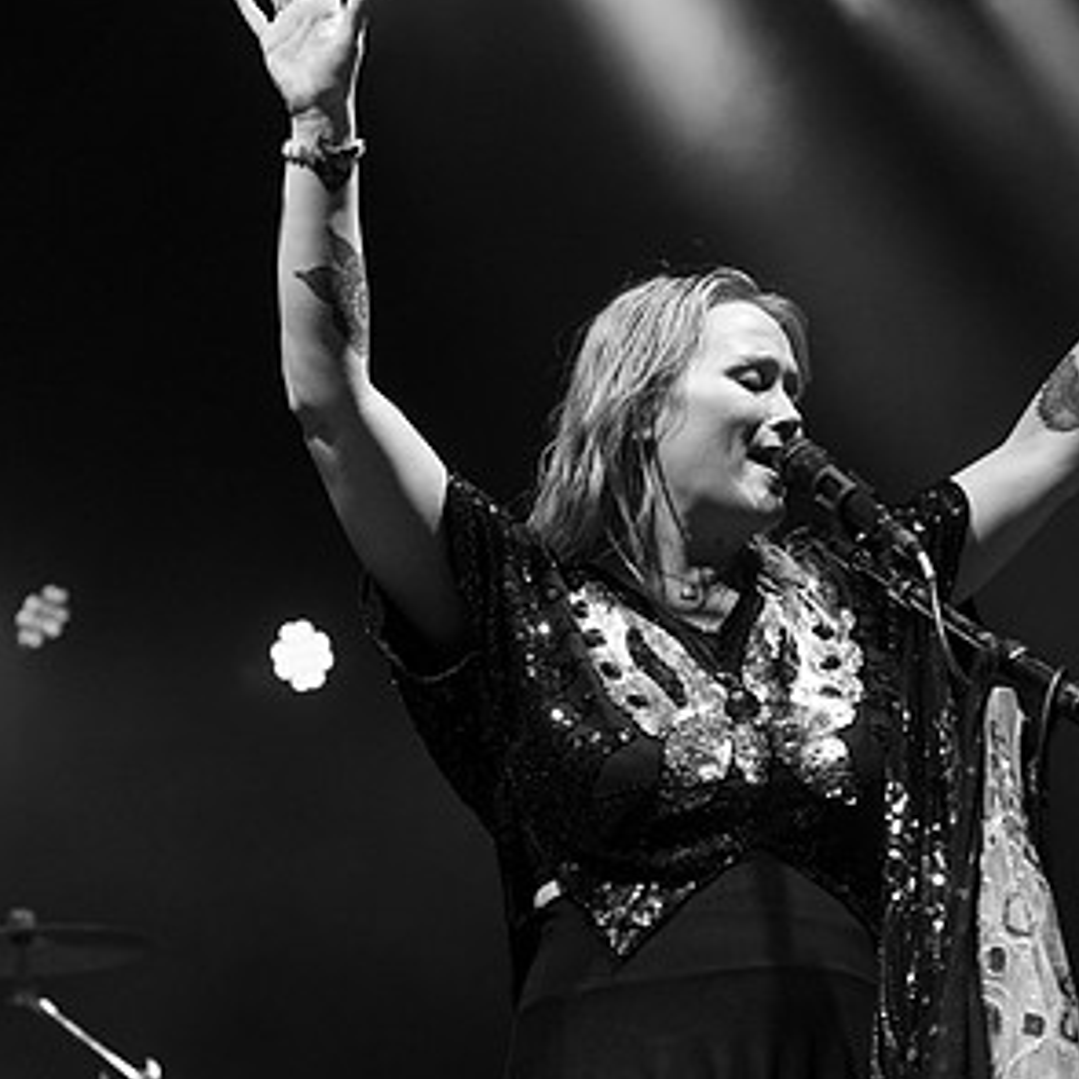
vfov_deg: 14.9
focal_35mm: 117
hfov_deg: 14.9
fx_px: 4126
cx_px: 501
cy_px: 591
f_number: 3.5
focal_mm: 70
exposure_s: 1/400
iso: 2500
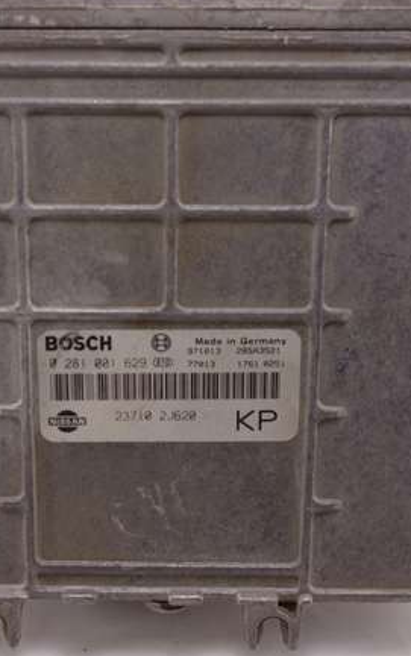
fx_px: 967
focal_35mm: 54
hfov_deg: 23.9
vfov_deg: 37.3
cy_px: 255
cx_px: 146
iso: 125
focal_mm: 10.4
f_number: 2.8
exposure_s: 1/100
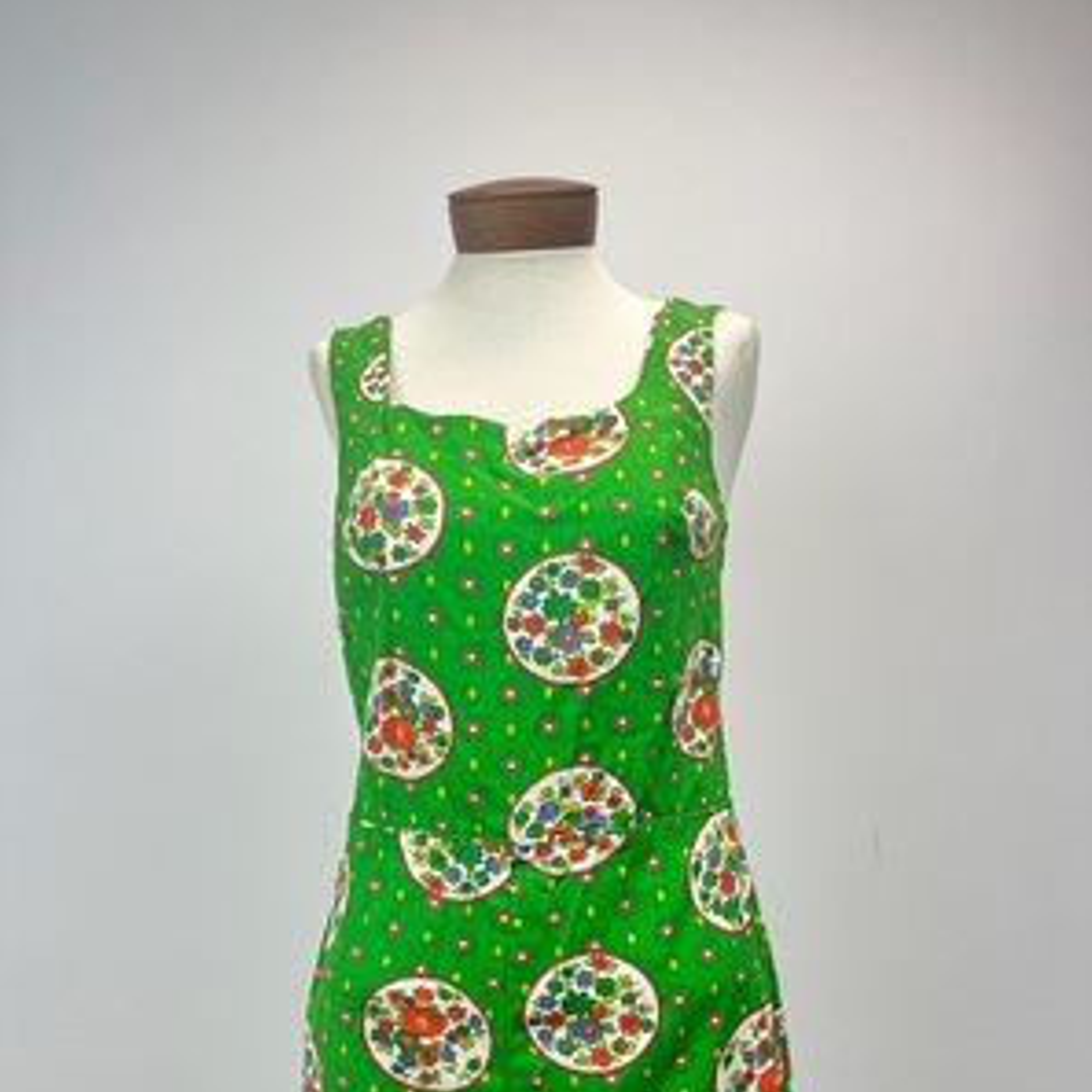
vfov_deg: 51.6
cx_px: 548
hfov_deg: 52.5
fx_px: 1106
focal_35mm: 31
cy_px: 724
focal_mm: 5.1
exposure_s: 1/120
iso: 64
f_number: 1.6
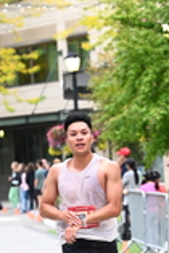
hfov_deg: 5.2
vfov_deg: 7.7
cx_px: 126
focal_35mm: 266
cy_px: 303
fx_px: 1869
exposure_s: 1/800
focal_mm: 76
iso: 1600
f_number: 2.8
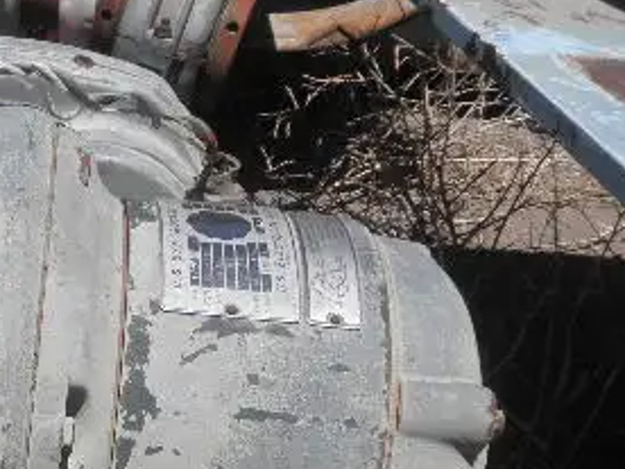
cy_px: 492
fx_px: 1174
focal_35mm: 65
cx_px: -34
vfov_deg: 21.6
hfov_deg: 27.7
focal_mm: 5
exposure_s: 1/250
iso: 64
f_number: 8.5
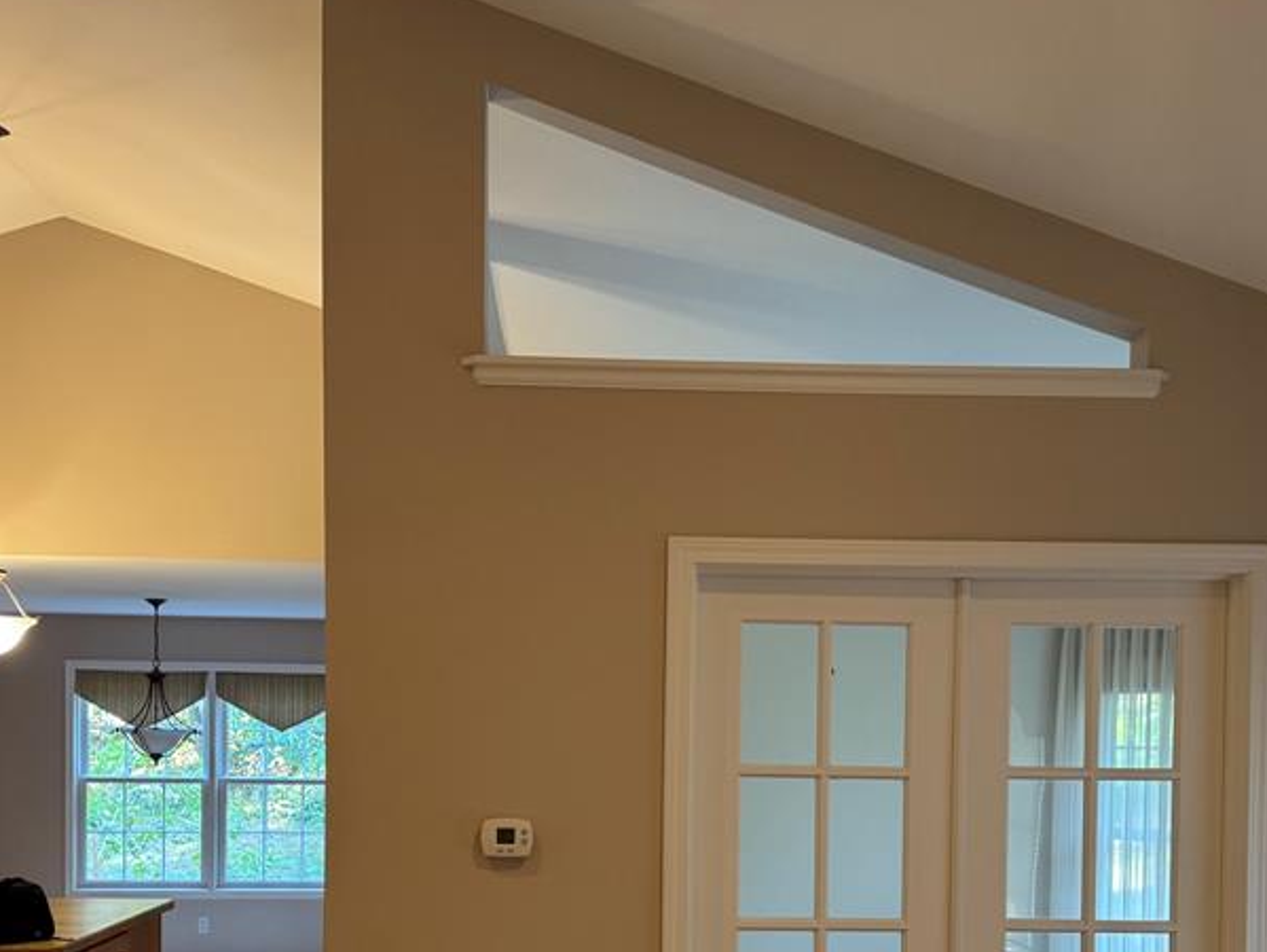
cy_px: 785
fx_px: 1502
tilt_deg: -1.8
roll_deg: -0.7
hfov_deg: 45.7
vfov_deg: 33.9
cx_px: 673
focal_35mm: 41
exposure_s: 1/60
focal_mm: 6.76
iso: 200
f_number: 1.78
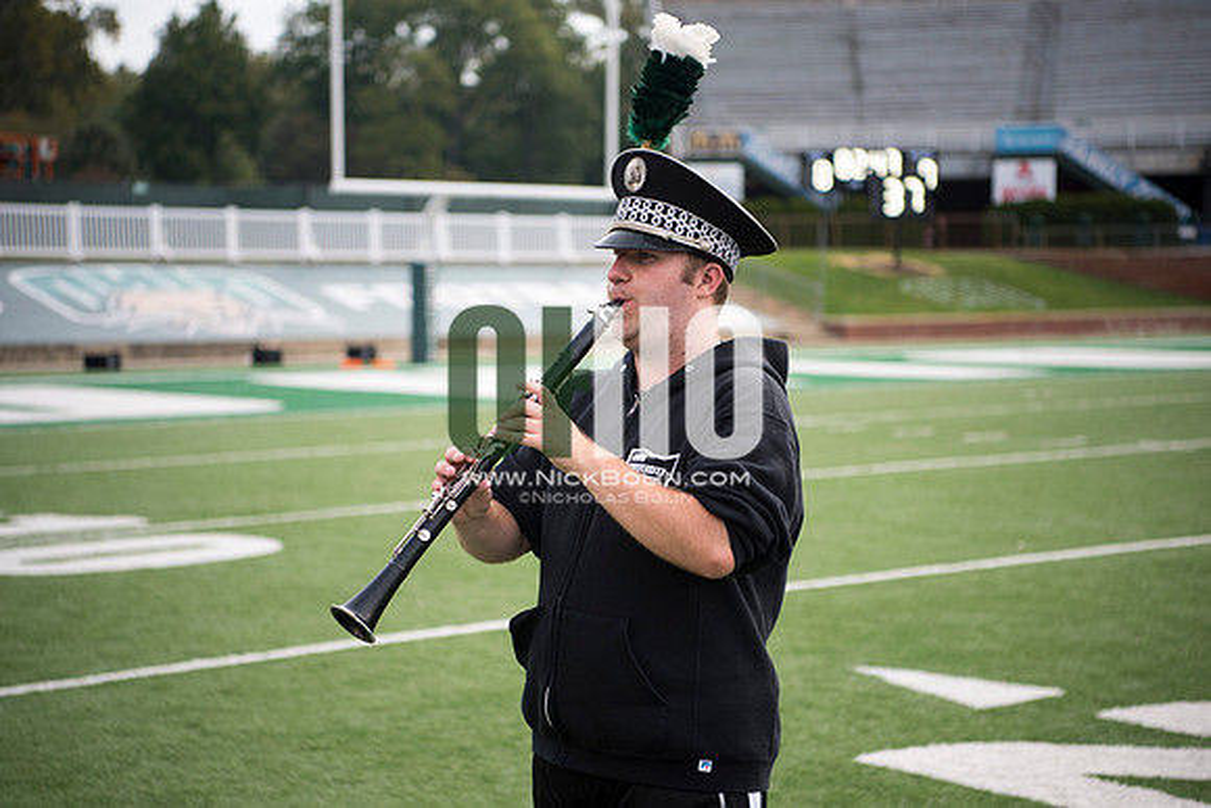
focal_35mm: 70
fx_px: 2355
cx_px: 606
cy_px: 404
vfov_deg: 19.5
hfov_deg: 28.8
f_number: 2.8
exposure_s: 1/2000
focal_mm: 70
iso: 400
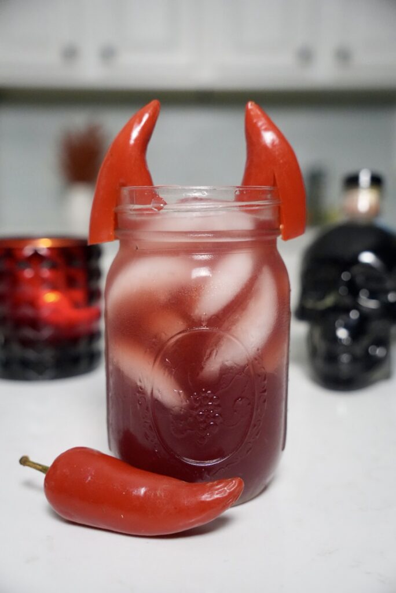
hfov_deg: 33.1
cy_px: 296
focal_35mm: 40
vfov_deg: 47.9
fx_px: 667
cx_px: 198
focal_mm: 27
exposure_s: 1/250
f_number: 3.2
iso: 4000
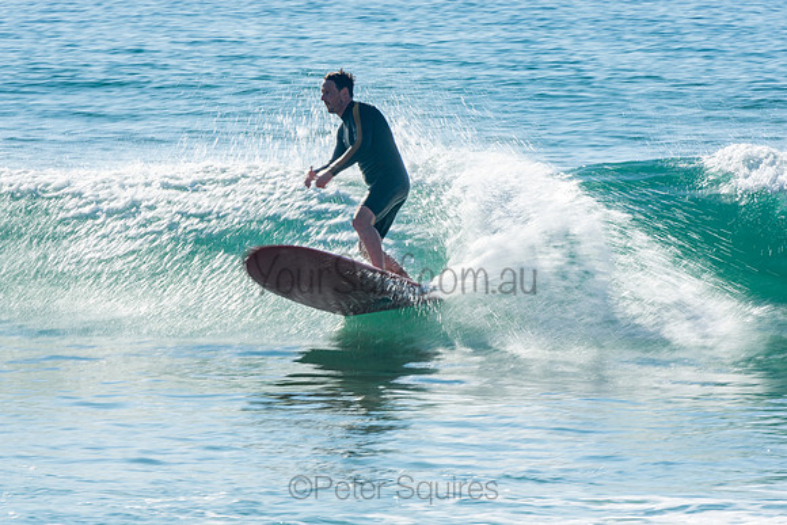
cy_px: 262
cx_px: 394
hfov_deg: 3.4
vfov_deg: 2.3
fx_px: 13119
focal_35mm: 600
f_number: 20
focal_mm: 400
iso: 100
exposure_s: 1/50
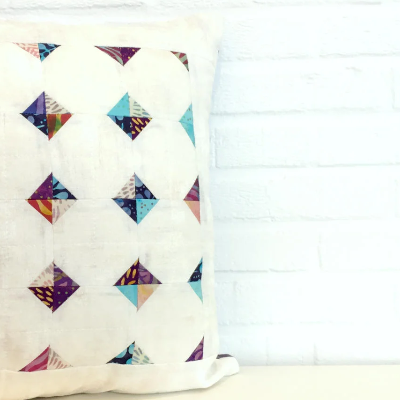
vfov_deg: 37.5
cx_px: 136
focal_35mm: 45
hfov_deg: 37.2
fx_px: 588
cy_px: 207
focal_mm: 4.2
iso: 80
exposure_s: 1/33
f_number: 2.2
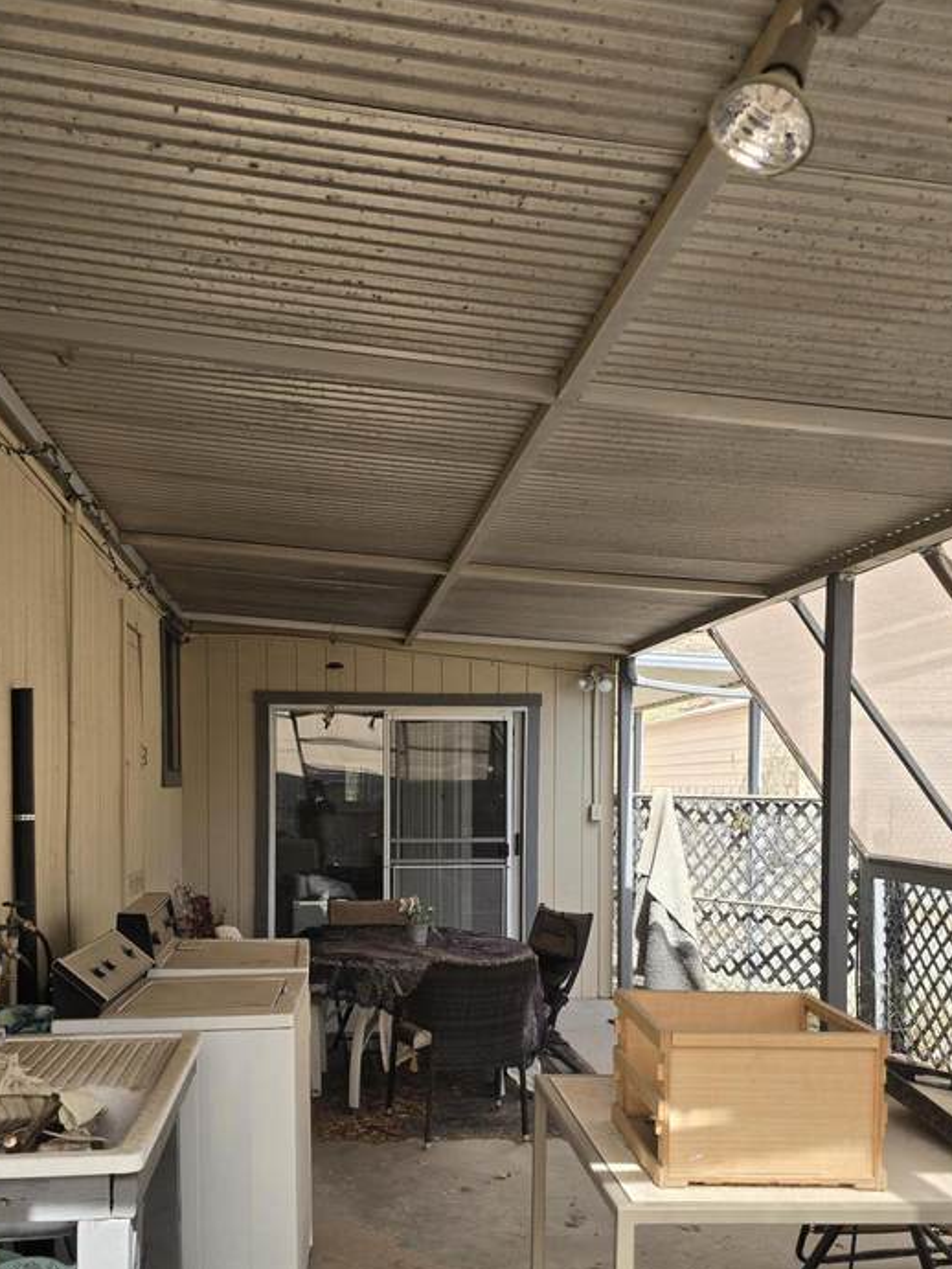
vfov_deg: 56.0
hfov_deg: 44.1
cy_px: 809
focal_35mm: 32
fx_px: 1173
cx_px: 402
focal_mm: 6.3
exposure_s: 1/180
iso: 12
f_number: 1.7
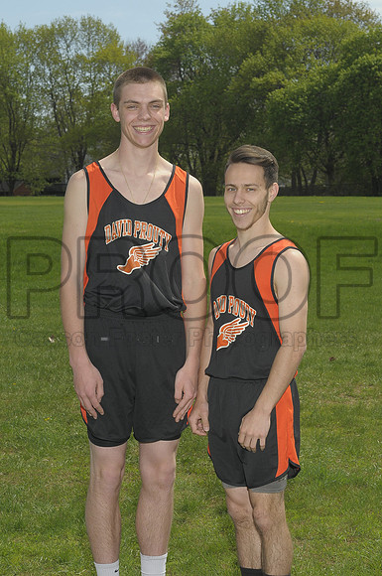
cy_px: 288
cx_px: 191
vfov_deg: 23.4
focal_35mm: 87
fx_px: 1389
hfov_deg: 15.7
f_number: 11
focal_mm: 58
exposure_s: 1/250
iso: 200
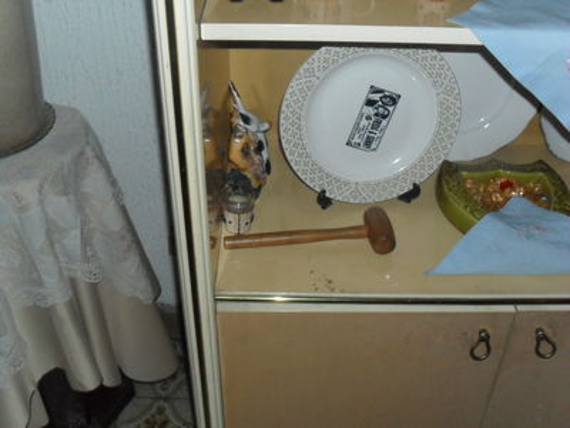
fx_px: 725
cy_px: 214
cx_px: 285
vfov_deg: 32.9
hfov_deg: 42.9
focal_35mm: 44
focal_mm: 7.8
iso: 320
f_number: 11.3
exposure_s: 1/45
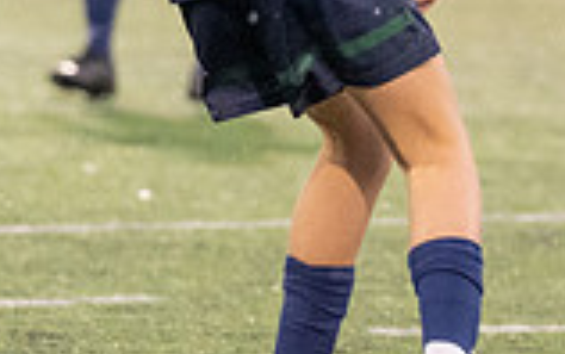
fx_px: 15840
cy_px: -206
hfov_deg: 2.0
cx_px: -30
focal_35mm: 1028
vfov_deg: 1.3
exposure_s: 1/1250
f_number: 2.8
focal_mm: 157
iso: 3200
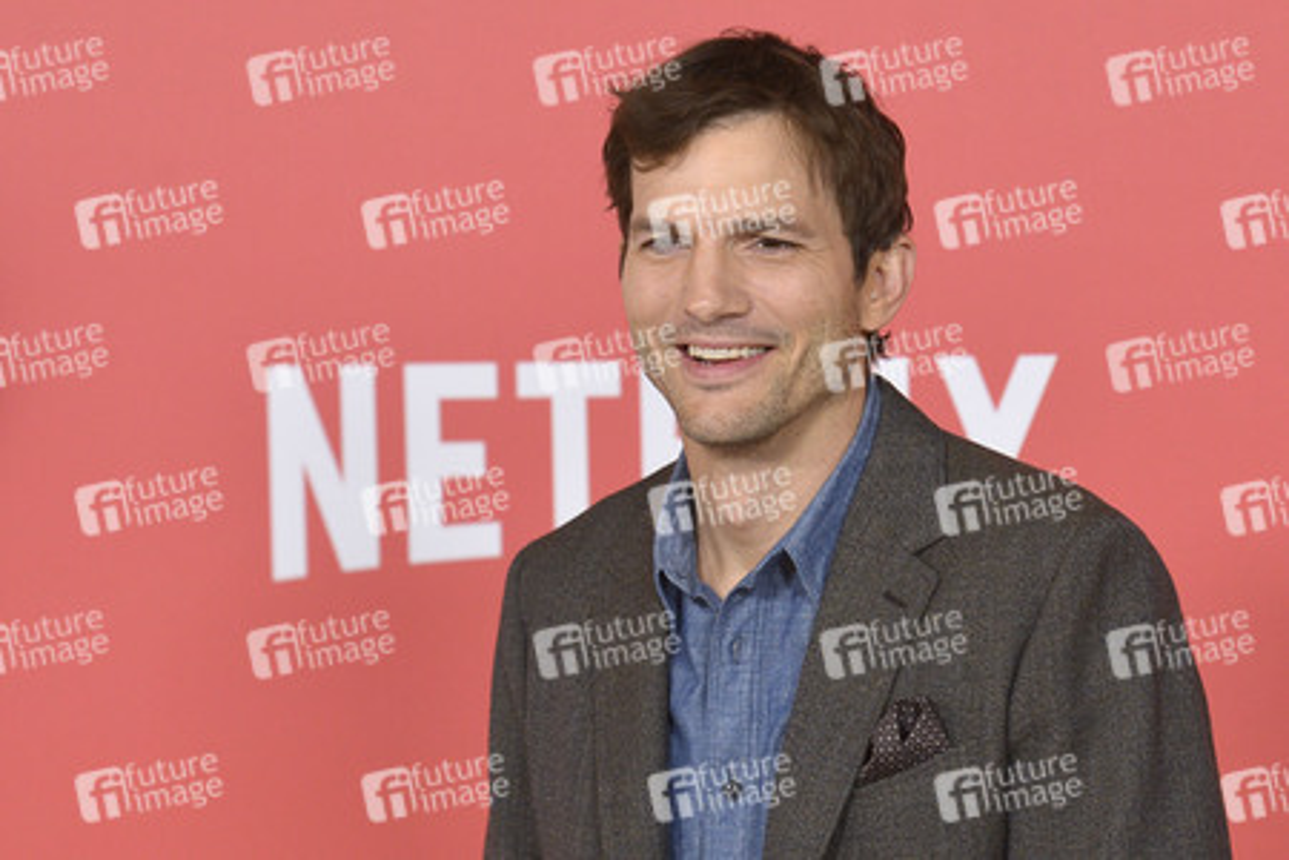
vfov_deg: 15.9
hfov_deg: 23.6
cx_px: 644
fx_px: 3079
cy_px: 430
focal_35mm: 86
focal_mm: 86
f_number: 6.3
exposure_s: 1/320
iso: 1600
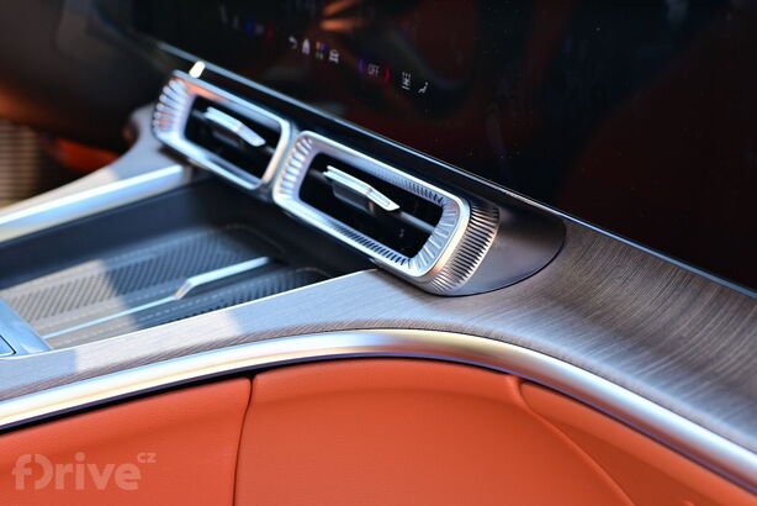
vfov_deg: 18.2
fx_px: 1578
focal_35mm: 75
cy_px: 253
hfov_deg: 27.0
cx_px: 378
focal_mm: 50
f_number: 4.5
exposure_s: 1/40
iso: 100
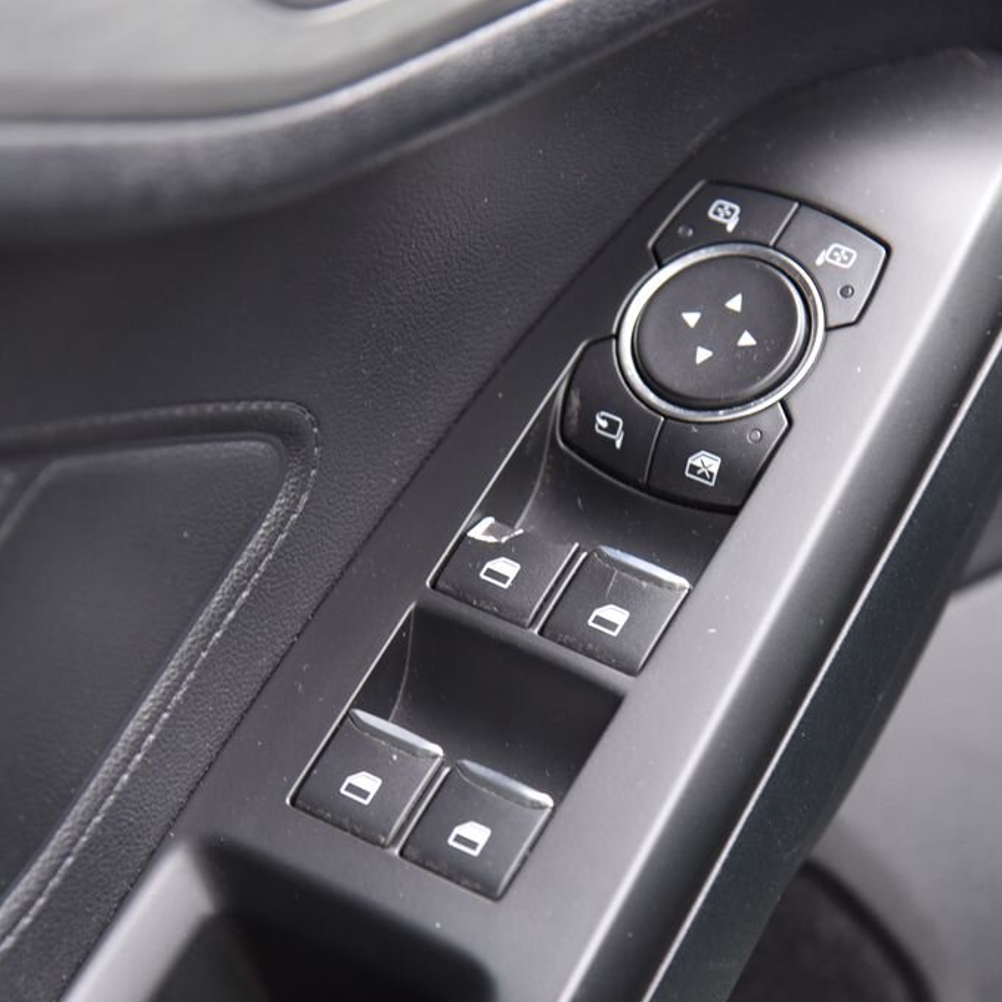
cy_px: 502
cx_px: 542
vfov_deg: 11.3
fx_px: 5043
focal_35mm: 154
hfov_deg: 11.3
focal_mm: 120
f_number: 4.5
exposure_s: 1/80
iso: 500
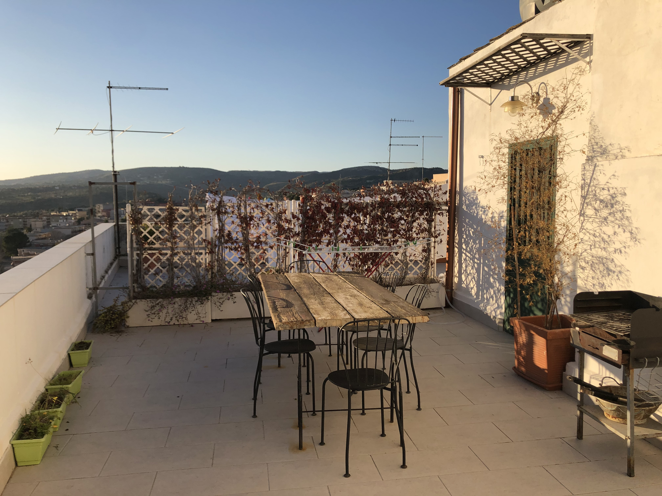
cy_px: 248
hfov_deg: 63.4
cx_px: 331
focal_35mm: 28
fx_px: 535
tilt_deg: -5.7
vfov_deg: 49.7
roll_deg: +1.0
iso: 20
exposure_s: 1/1799
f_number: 1.8
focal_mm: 4
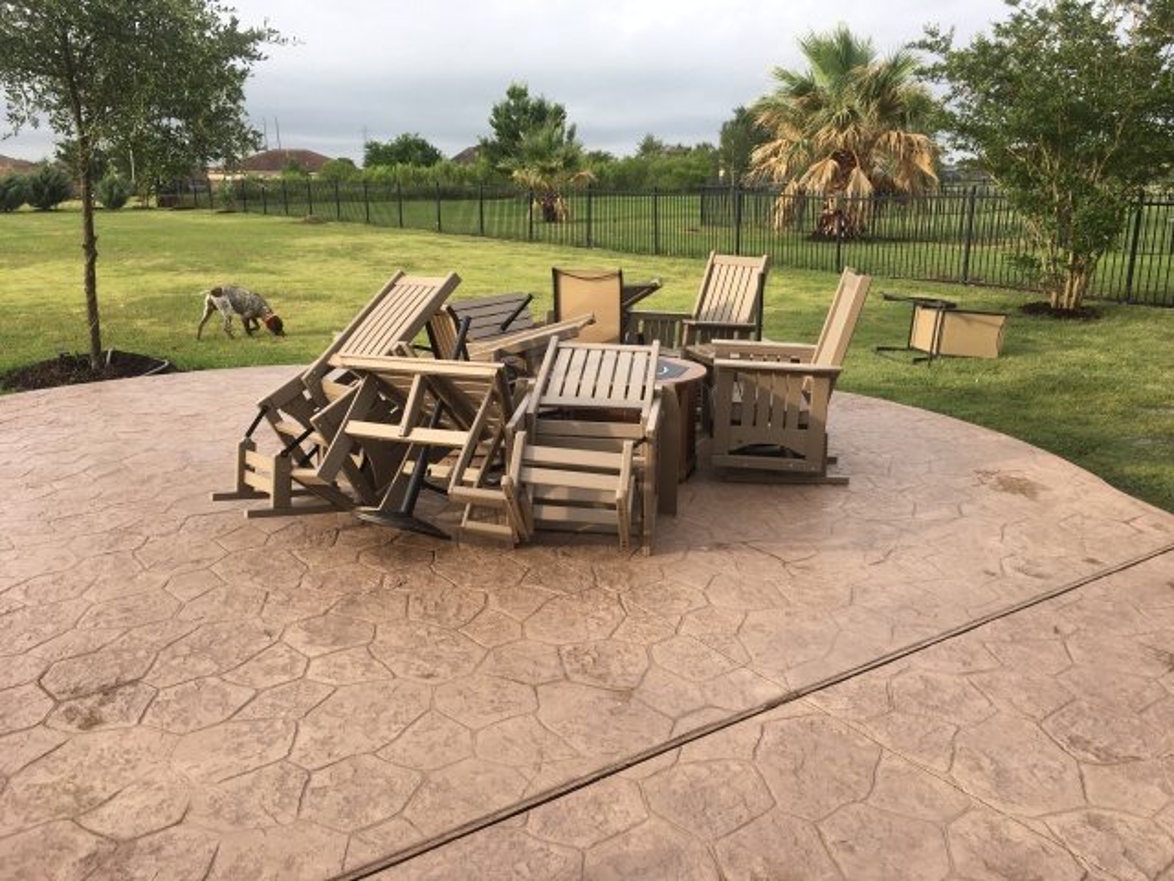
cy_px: 440
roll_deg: -0.3
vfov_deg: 48.2
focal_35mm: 29
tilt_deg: -14.2
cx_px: 587
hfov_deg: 61.7
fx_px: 984
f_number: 2.2
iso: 25
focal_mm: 4.15
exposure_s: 1/368
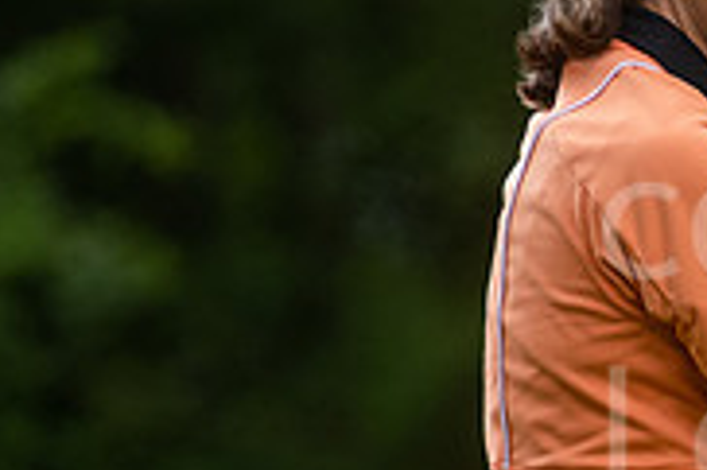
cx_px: 1111
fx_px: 28175
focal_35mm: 1436
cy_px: 468
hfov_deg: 1.4
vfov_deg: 1.0
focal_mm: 300
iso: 1000
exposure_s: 1/800
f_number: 4
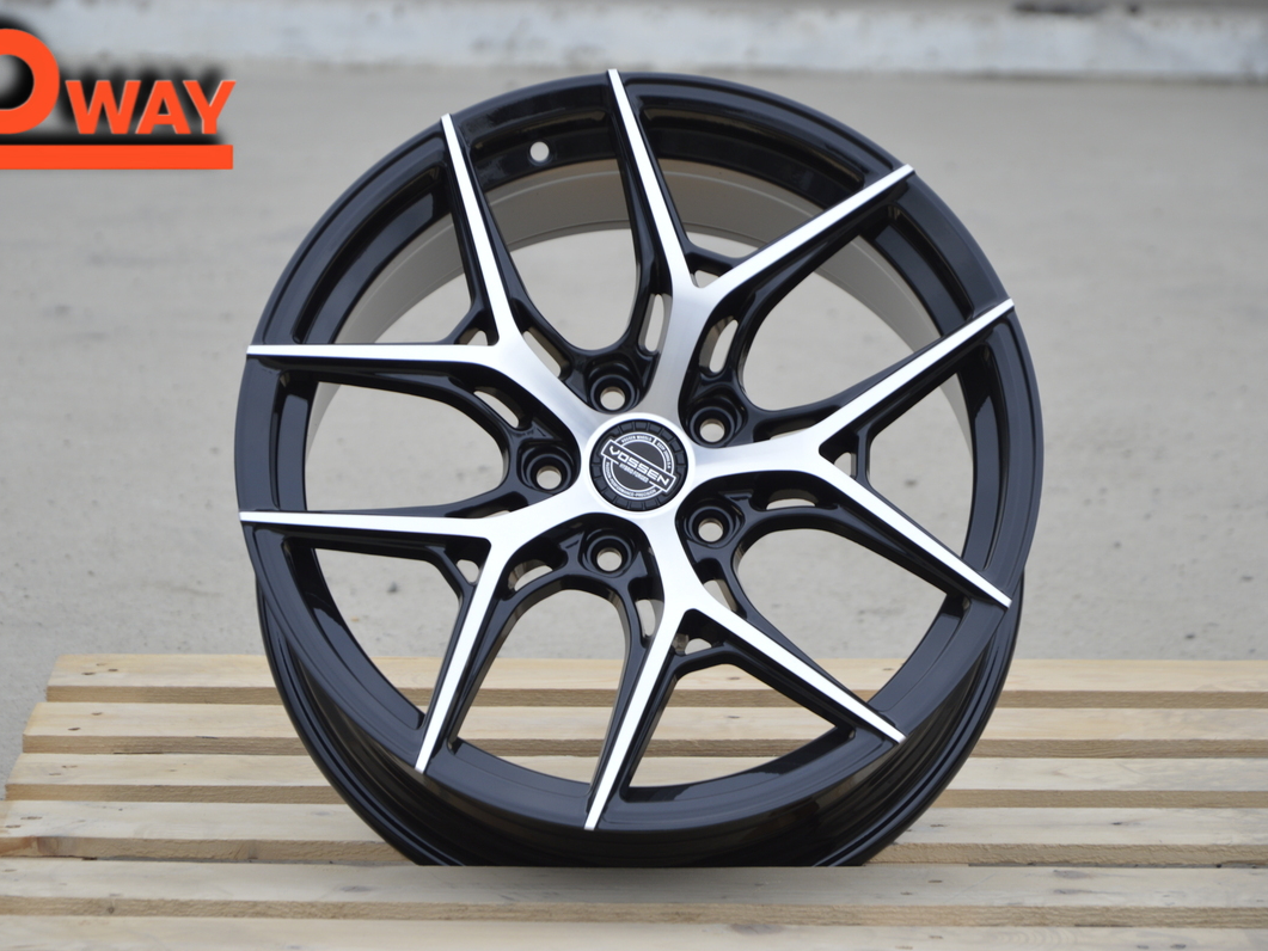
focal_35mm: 172
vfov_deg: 8.7
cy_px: 474
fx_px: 6284
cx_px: 629
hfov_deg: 11.5
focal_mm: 105
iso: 160
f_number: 5.6
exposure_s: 1/125
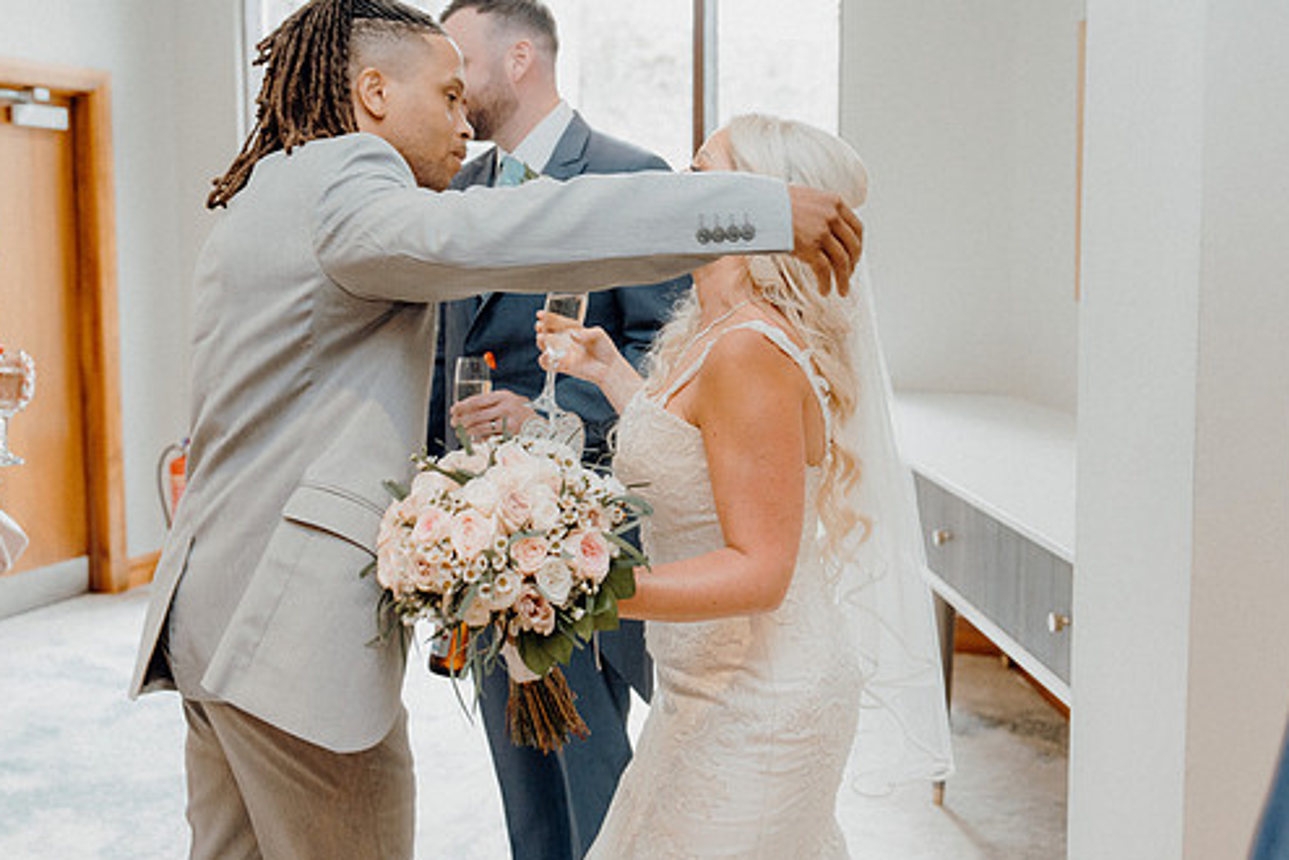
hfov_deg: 47.4
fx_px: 1468
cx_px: 596
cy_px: 379
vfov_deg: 32.6
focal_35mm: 41
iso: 2500
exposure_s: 1/200
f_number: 3.5
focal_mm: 35
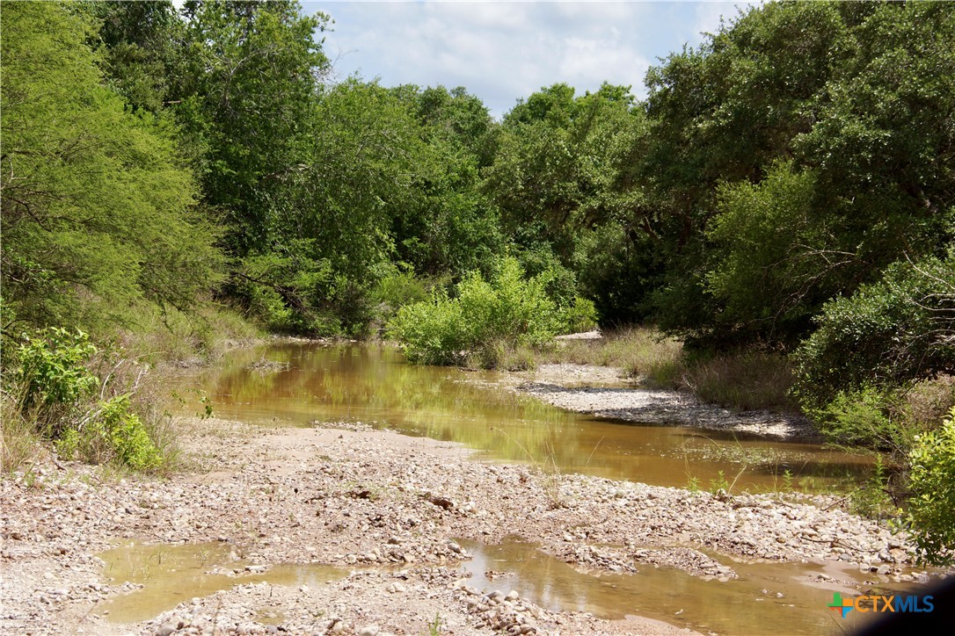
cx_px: 478
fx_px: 2188
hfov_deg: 24.6
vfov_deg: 16.6
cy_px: 318
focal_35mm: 82
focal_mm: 55
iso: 100
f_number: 8
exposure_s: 1/320
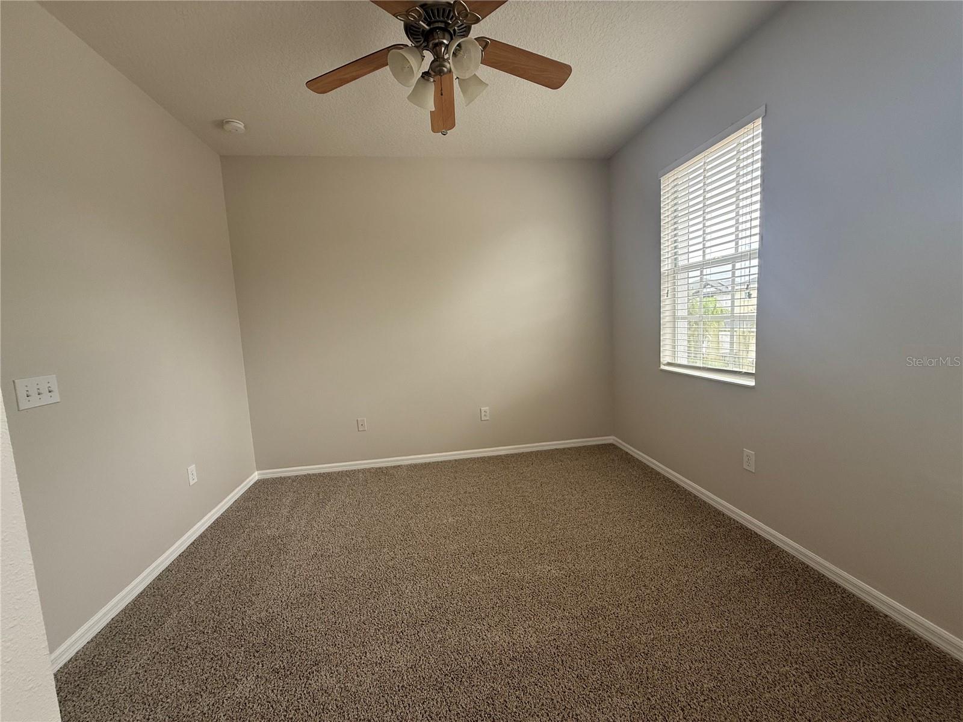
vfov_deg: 85.7
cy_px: 361
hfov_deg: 102.1
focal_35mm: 14
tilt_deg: -5.6
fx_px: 389
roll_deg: +2.7
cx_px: 482
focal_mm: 2.22
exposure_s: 1/99
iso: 80
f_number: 2.2
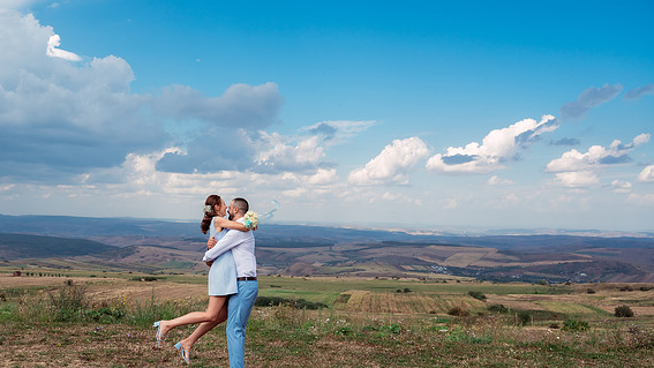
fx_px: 624
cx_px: 265
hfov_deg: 54.9
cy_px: 265
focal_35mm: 36
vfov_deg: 32.4
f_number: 5
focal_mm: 28
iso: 250
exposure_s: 1/640
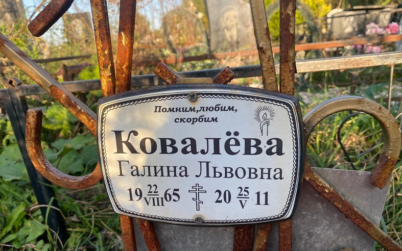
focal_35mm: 28
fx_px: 307
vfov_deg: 44.4
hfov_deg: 66.5
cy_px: 143
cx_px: 200
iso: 32
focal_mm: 4.25
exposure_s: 1/626
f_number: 1.8
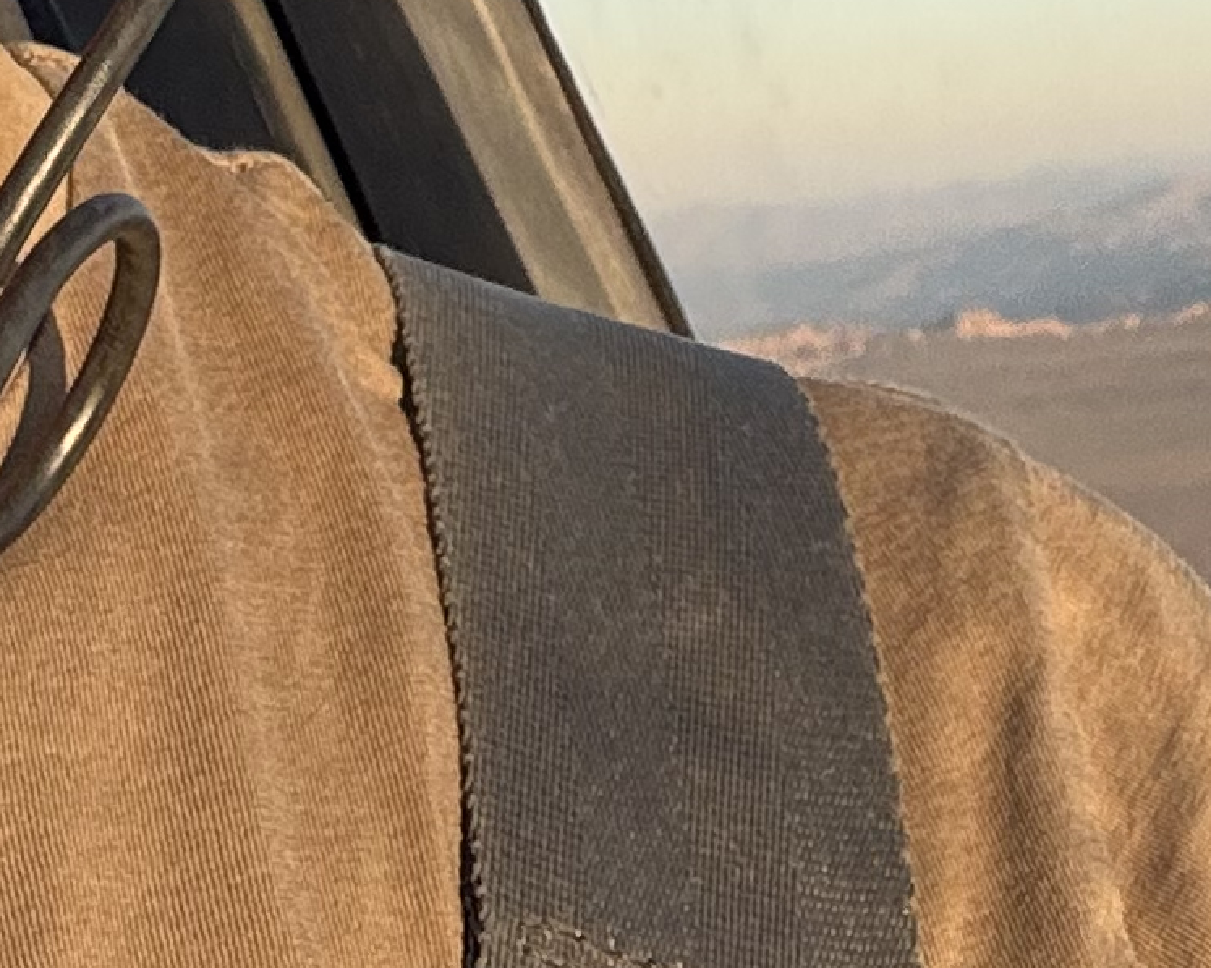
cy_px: -788
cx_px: 923
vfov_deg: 11.7
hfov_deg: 15.8
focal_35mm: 121
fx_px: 4336
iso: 25
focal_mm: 2.69
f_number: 1.9
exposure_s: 1/265
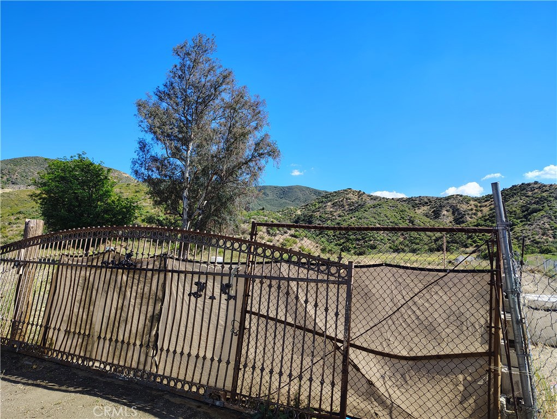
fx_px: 387
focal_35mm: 24
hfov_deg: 71.5
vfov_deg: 56.9
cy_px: 210
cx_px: 278
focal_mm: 5.56
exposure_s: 1/656
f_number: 1.8
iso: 100
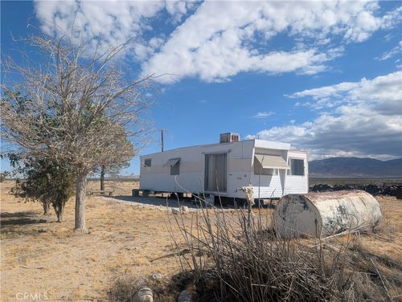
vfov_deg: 56.9
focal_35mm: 24
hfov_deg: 71.5
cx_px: 201
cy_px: 151
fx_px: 279
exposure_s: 1/1471
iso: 22
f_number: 1.68
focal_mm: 6.9
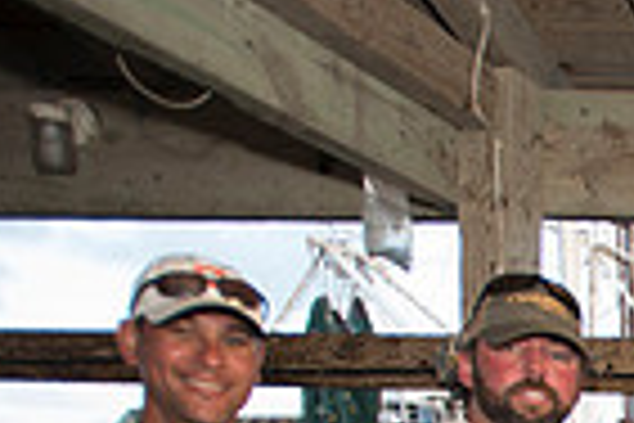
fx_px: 1233
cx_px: 1052
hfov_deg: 21.7
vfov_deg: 16.7
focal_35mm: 70
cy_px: 722
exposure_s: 1/250
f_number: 2.8
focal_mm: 17
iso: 250
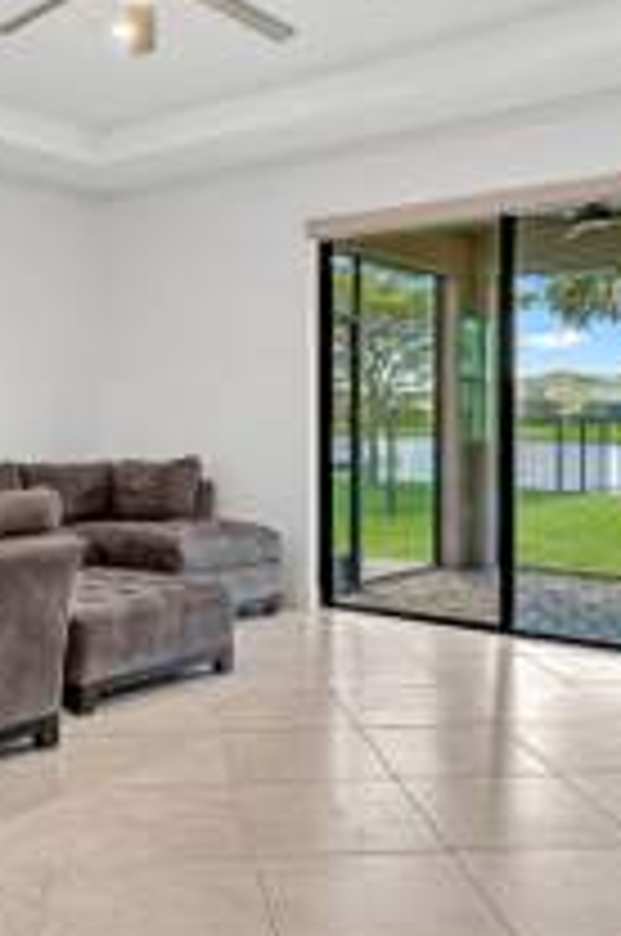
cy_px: 418
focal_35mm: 37
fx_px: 961
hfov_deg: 35.3
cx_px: 184
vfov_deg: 51.9
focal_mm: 16
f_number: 8
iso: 400
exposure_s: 1/30
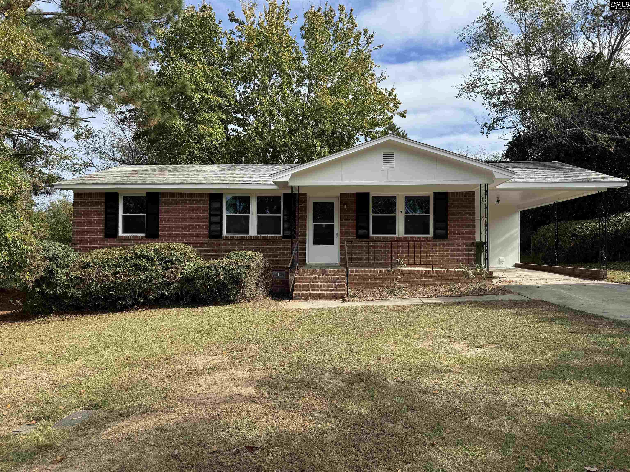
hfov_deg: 71.6
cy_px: 236
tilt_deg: +0.2
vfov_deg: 56.8
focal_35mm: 24
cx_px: 315
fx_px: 437
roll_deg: -0.3
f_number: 1.78
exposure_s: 1/3247
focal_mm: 6.76
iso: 80
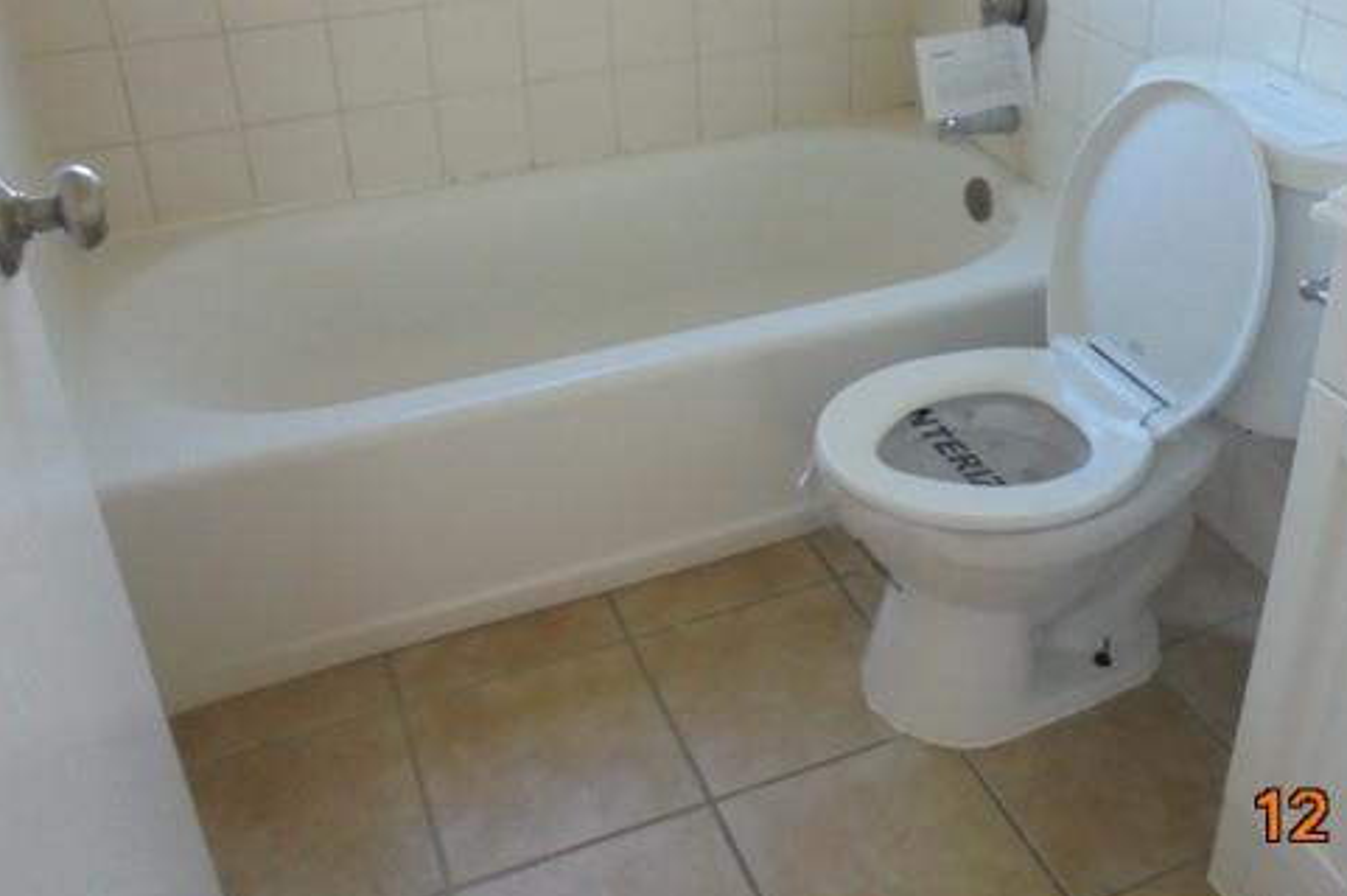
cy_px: 288
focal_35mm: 36
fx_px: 1346
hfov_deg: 52.5
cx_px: 849
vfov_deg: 36.4
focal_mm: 4.6
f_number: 3.5
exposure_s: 1/50
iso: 500
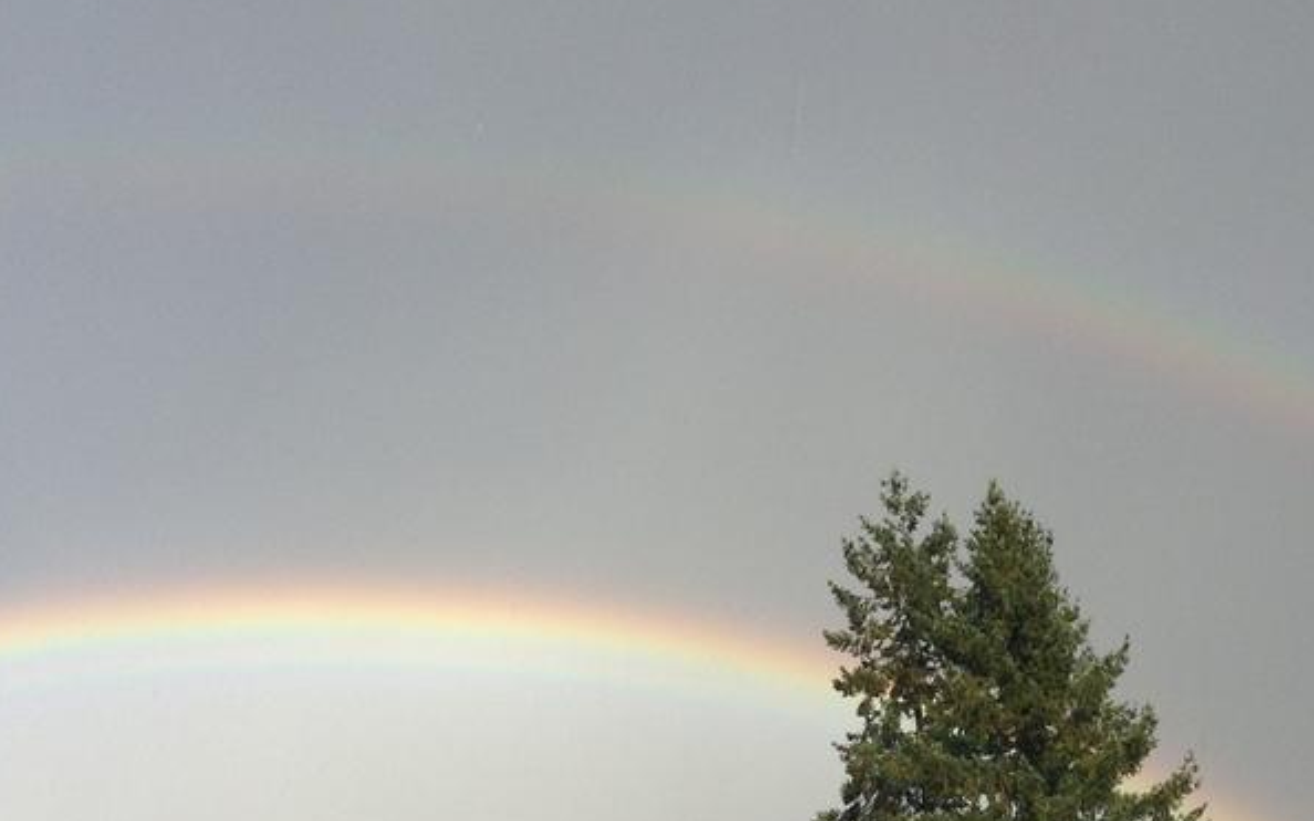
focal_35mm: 63
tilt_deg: +22.0
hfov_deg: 32.4
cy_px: 673
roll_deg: +3.2
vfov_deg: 20.4
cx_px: 806
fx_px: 2256
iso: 25
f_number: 2.4
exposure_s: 1/794
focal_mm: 3.3
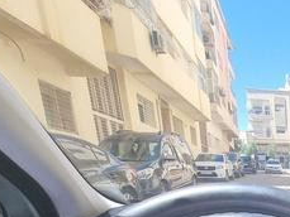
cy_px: 277
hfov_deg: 36.4
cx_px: 361
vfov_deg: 30.9
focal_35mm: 37
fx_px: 310
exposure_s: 1/368
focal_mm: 2.2
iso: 50
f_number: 2.2
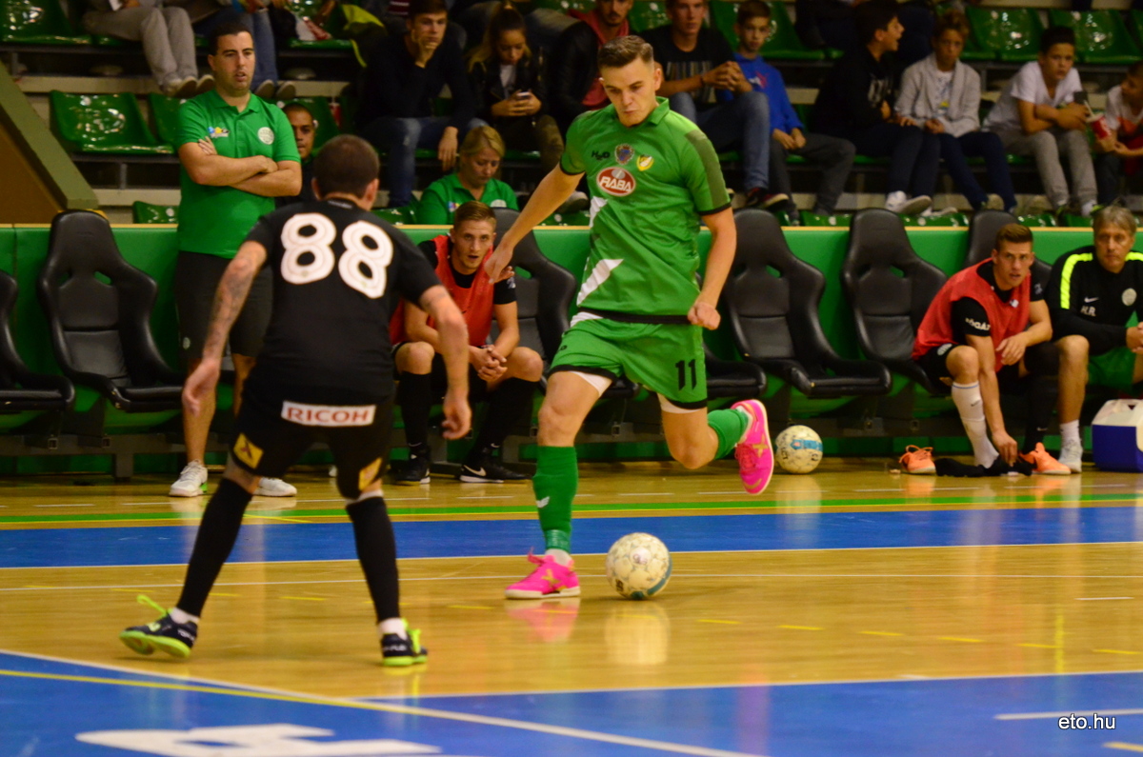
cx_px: 572
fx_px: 7367
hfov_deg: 8.9
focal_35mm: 232
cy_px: 378
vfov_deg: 5.9
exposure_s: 1/500
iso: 2500
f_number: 2.8
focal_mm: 155
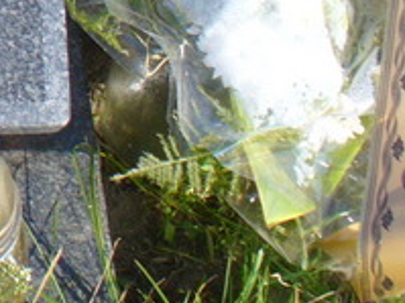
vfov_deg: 9.7
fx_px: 1742
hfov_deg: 12.3
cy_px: -104
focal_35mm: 149
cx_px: -297
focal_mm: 6.1
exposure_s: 1/125
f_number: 5.6
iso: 80
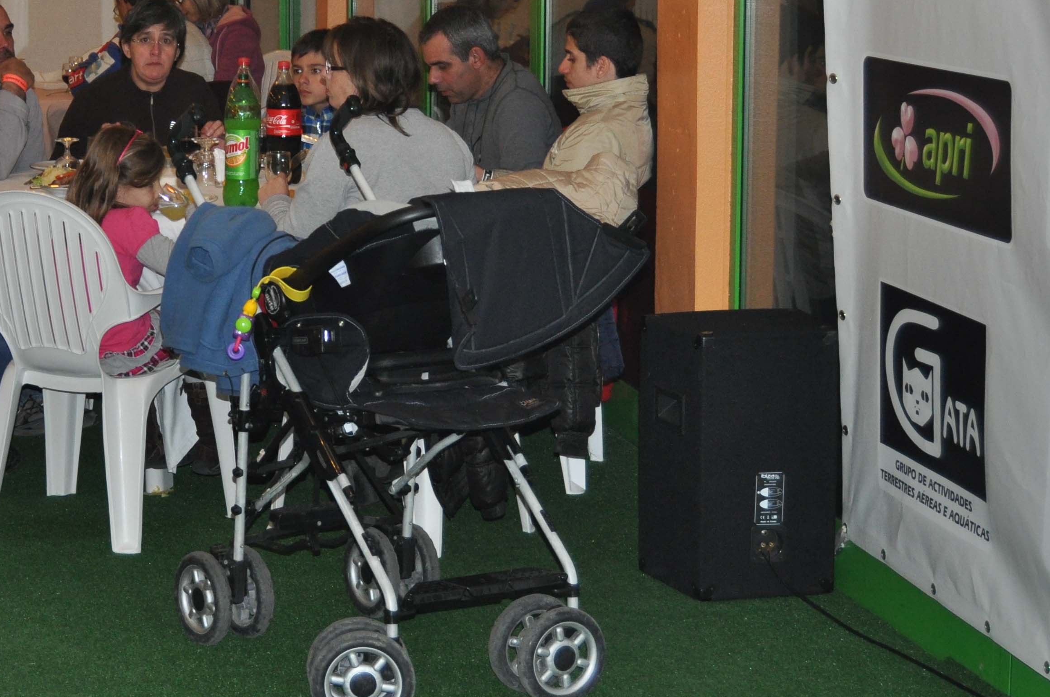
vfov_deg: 15.8
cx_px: 119
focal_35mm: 86
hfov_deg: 23.1
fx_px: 2503
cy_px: 215
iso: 800
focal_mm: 31
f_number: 4.2
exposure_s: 1/60
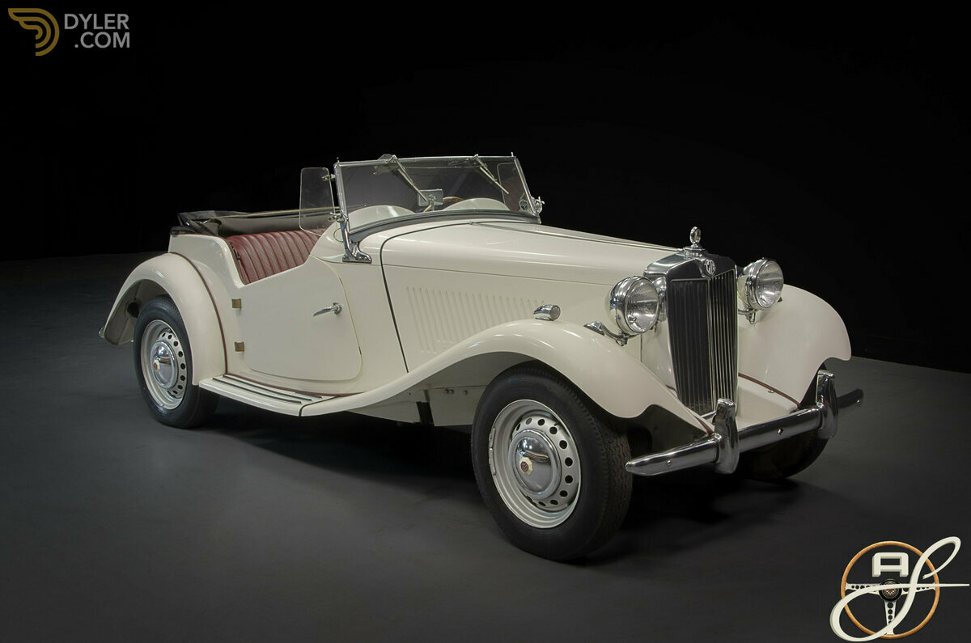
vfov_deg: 30.7
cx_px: 486
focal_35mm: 44
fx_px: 1171
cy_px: 322
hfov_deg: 45.0
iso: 250
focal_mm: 29
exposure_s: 15
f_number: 25
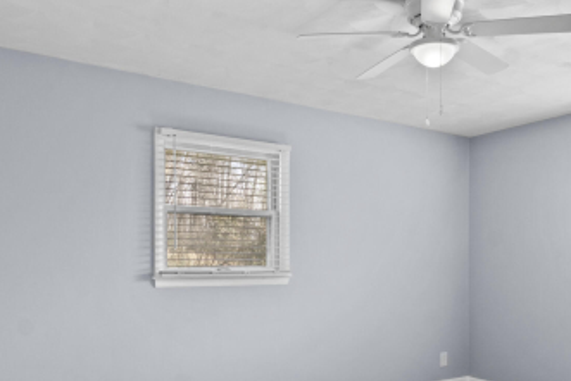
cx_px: 354
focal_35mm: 34
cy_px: 271
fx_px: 539
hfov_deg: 55.2
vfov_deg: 38.2
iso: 400
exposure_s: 1/8
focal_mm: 10
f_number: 11
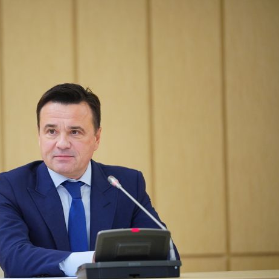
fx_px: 2344
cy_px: 140
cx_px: 77
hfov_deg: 6.8
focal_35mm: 257
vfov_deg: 6.8
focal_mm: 200
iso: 2000
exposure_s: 1/250
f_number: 2.8
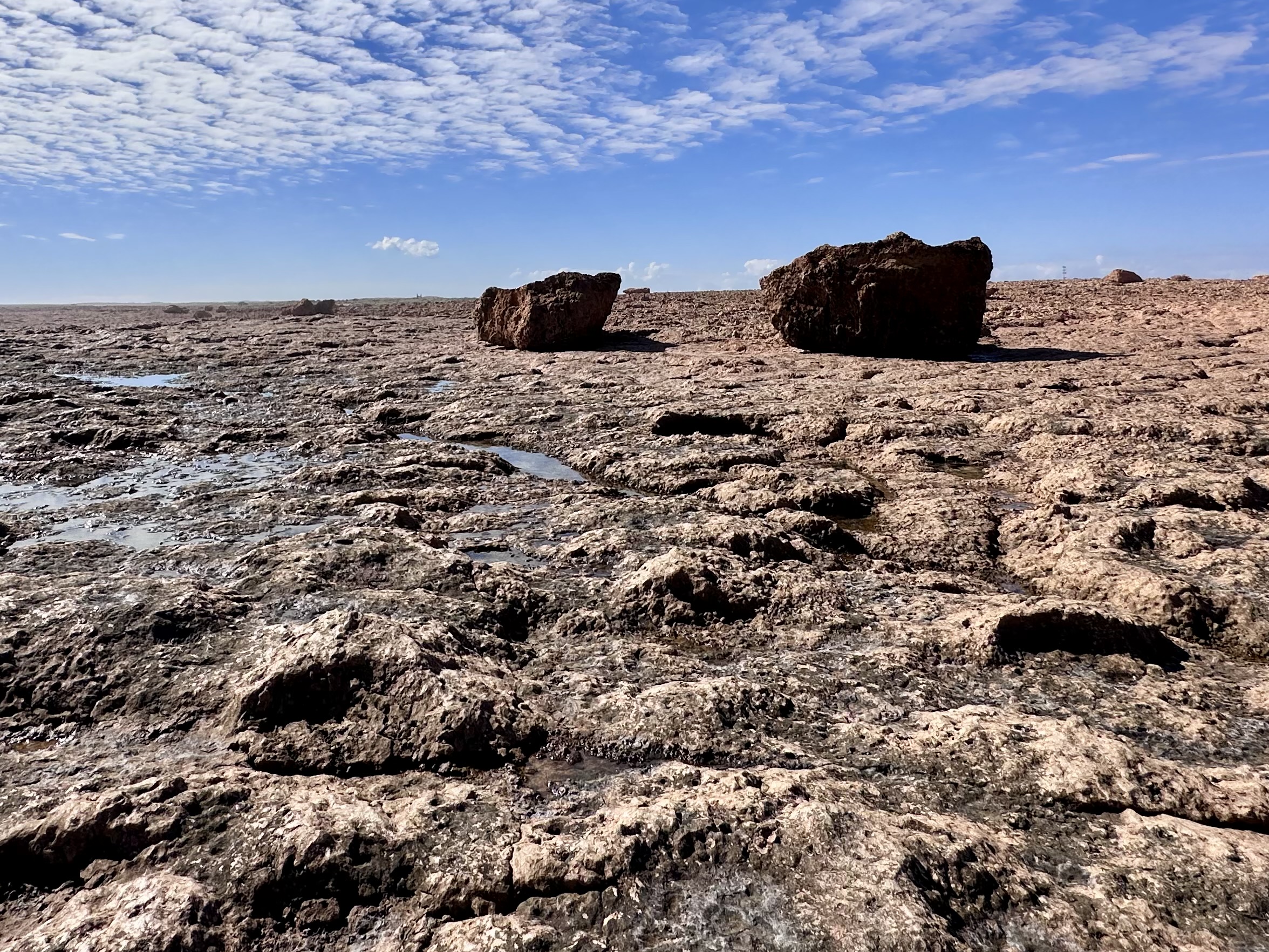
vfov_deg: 54.4
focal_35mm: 24
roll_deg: -0.3
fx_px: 880
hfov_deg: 71.3
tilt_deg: +4.8
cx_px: 552
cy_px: 246
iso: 50
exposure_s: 1/5051
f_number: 2.2
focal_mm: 2.22
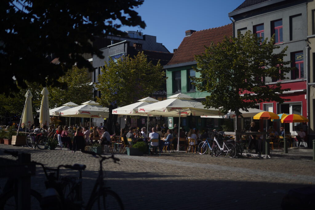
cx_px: 158
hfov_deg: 39.6
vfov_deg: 27.0
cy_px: 105
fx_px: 438
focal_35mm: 50
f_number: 2
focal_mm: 50
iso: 100
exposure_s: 1/8000
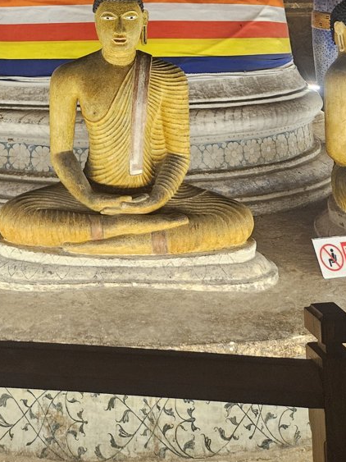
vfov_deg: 34.4
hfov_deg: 29.2
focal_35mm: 49
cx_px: 88
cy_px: -28
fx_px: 653
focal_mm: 5.4
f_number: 1.8
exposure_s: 1/50
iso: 800
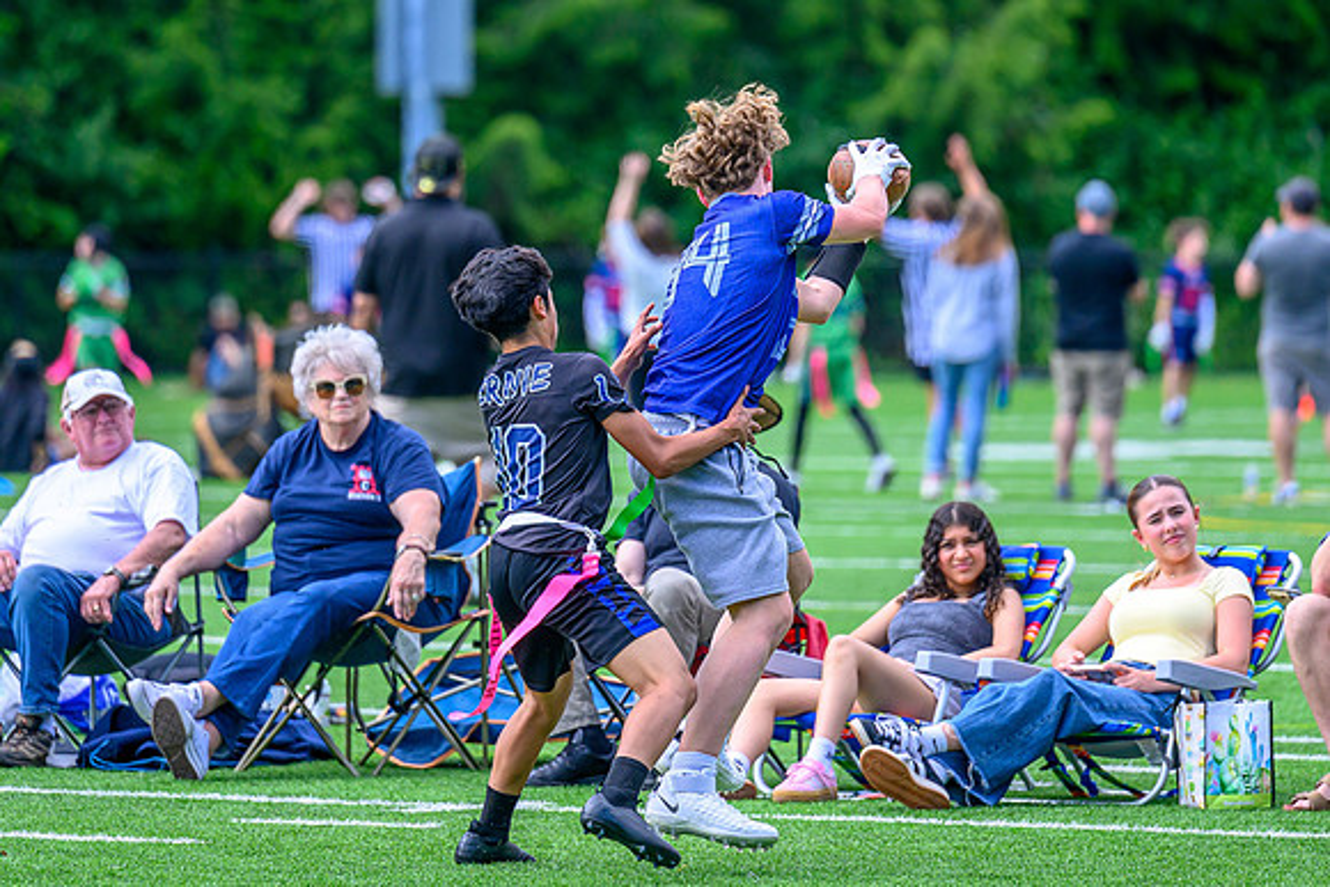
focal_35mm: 311
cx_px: 612
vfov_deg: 4.4
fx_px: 11482
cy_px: 245
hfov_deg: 6.6
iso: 250
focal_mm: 200
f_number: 2.8
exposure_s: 1/2000
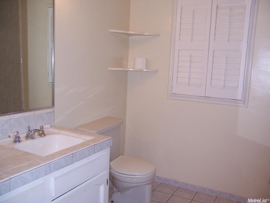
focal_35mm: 33
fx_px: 257
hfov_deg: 55.4
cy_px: 102
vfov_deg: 42.9
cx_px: 135
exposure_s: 1/60
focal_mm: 5.5
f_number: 2.8
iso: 140
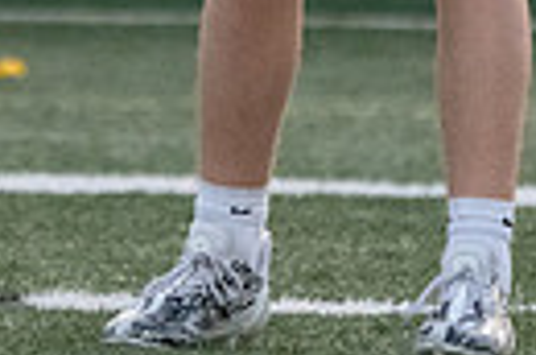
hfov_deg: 0.8
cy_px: -441
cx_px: 331
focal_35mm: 2634
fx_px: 39122
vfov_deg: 0.5
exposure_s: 1/1000
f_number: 5.6
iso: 4000
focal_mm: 400
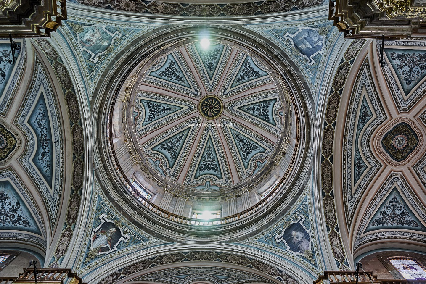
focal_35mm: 29
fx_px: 343
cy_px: 144
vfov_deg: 45.0
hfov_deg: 63.6
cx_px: 215
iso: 100
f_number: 4.5
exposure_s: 1.3
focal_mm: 28
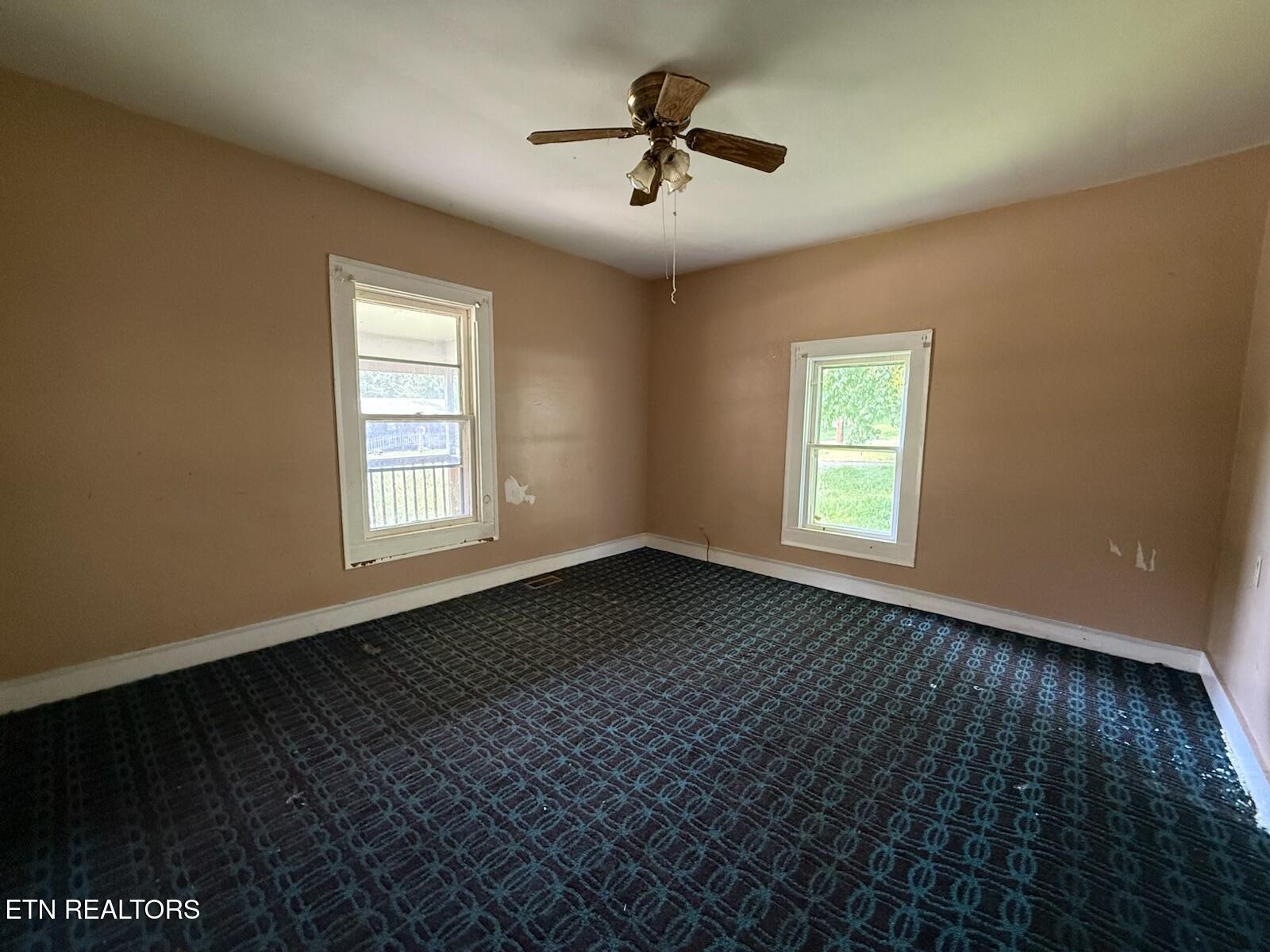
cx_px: 635
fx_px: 514
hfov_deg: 102.1
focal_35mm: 14
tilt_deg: -7.1
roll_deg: +0.3
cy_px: 476
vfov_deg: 85.7
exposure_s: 1/60
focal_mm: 2.22
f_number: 2.2
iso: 500
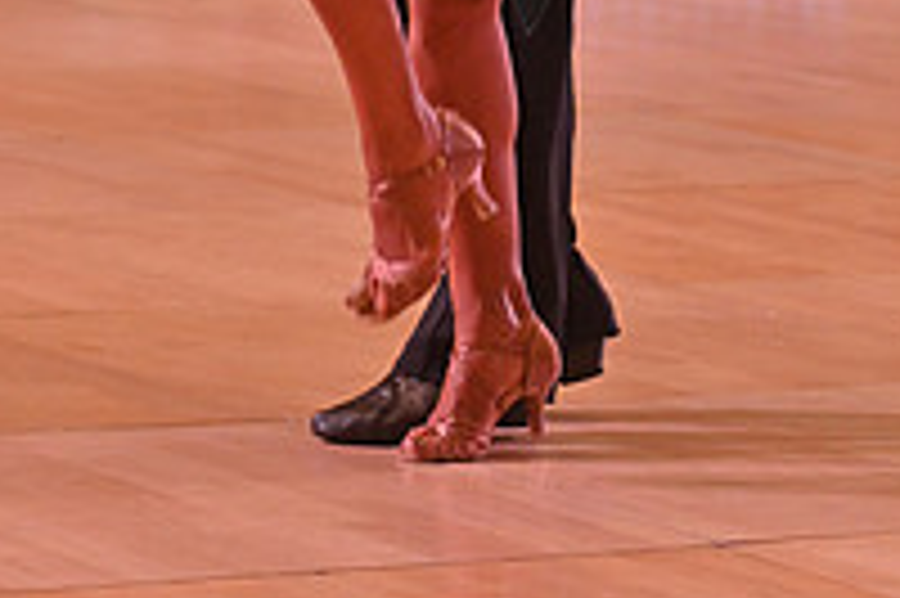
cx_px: 466
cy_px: -364
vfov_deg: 4.6
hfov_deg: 7.0
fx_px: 7394
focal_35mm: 296
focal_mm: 102
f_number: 5
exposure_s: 1/400
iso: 2000
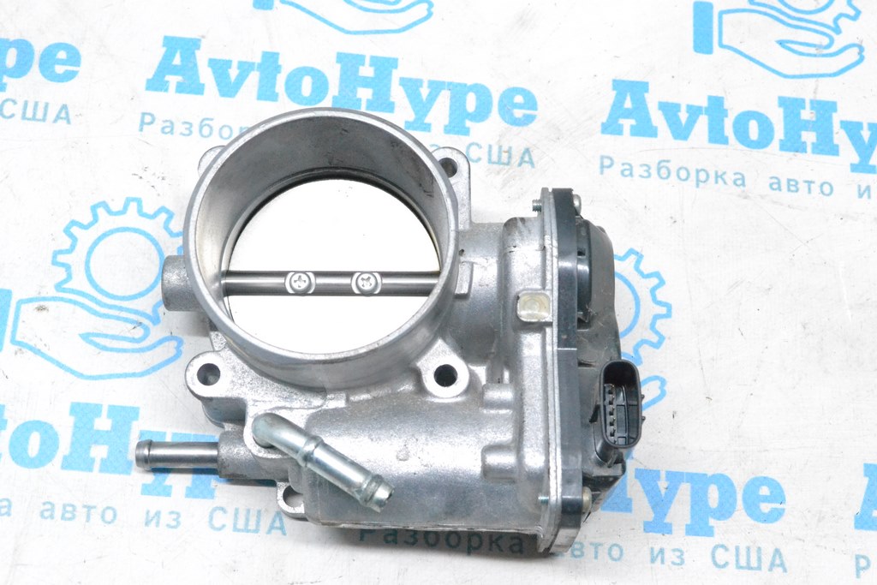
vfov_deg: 23.8
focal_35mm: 57
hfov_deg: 35.0
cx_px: 438
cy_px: 292
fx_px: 1389
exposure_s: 1/160
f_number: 9
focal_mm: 38
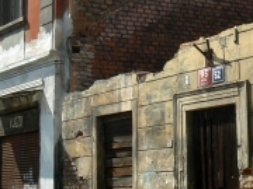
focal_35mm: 100
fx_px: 731
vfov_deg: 14.8
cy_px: 94
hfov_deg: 19.2
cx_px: 239
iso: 80
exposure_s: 1/320
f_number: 8
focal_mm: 6
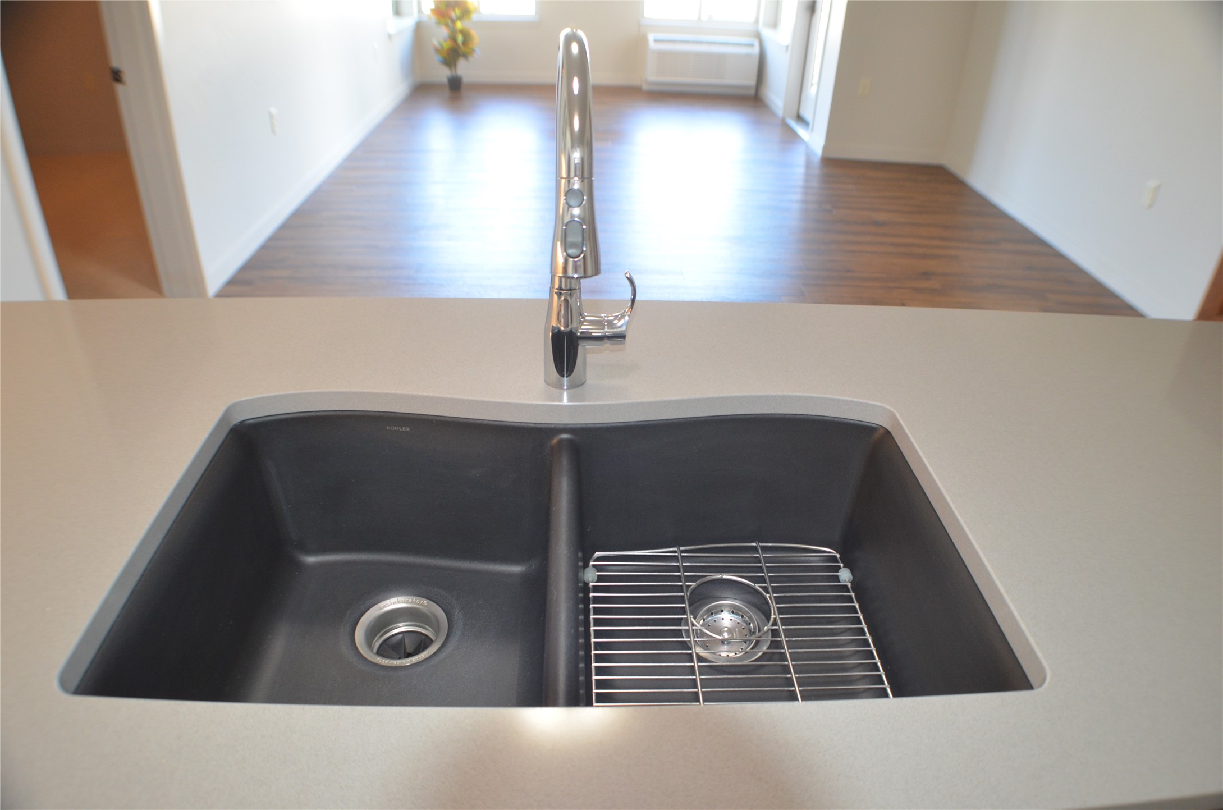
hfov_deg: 62.0
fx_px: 1017
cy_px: 405
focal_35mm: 30
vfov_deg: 43.4
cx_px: 612
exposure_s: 1/60
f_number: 3.8
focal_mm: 20
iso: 720
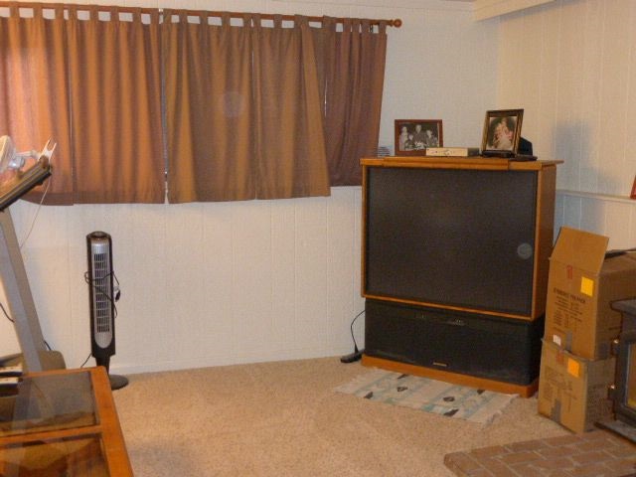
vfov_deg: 36.8
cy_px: 238
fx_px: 717
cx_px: 318
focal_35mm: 39
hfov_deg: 47.9
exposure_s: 1/60
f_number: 3.9
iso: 800
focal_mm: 6.9
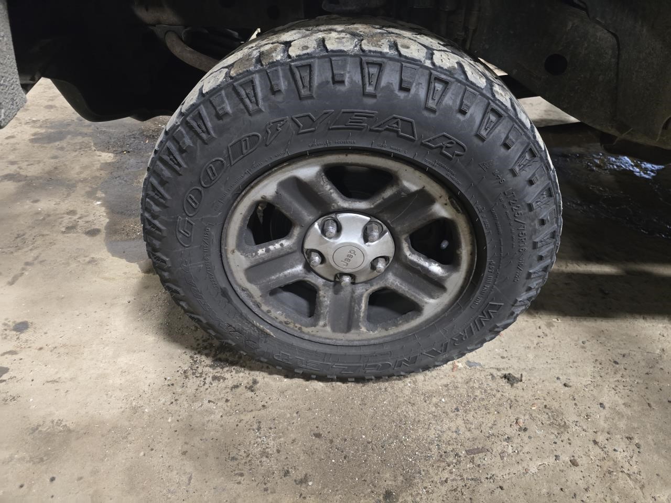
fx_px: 446
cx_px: 336
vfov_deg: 58.9
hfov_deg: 73.9
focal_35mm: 23
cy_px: 252
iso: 1250
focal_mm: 6.3
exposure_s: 1/60
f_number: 1.7
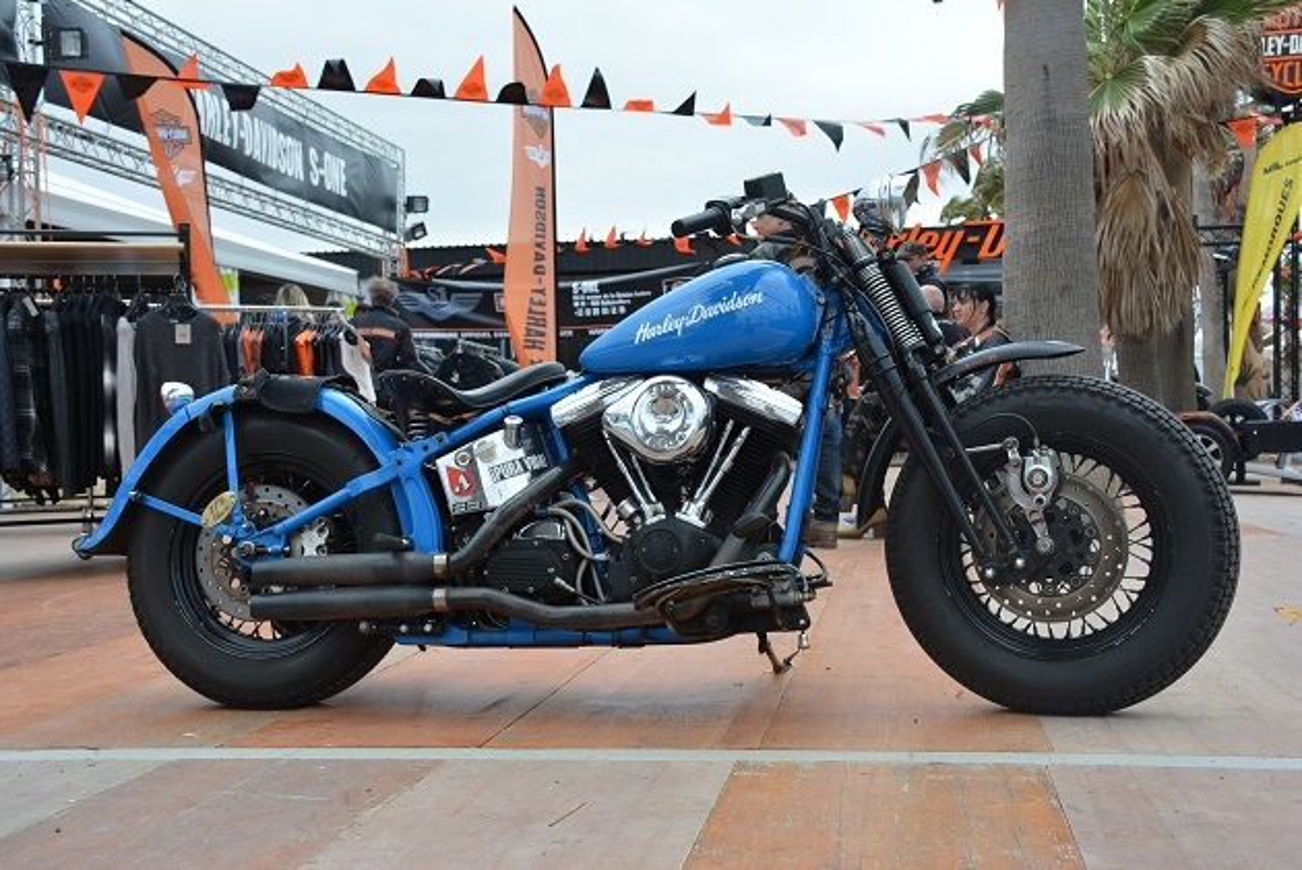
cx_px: 651
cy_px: 435
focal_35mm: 40
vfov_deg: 33.1
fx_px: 1466
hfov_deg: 47.9
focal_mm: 27
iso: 200
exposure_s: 1/200
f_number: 7.1
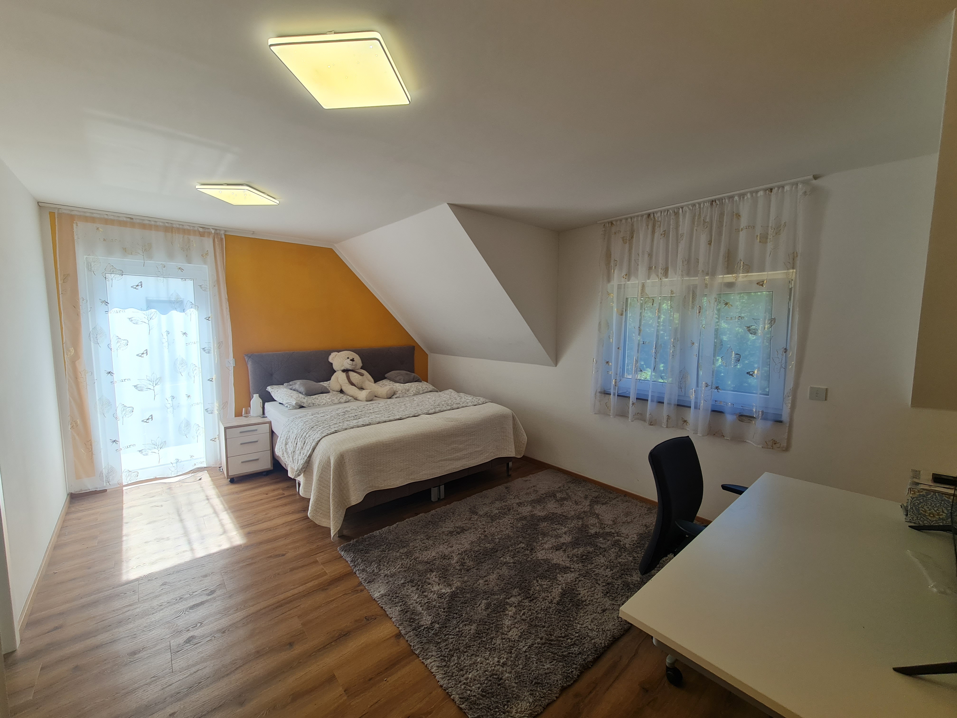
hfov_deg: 106.2
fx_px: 359
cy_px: 359
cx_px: 478
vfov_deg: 89.9
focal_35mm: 13
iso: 50
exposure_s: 1/233
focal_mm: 2.2
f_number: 2.2
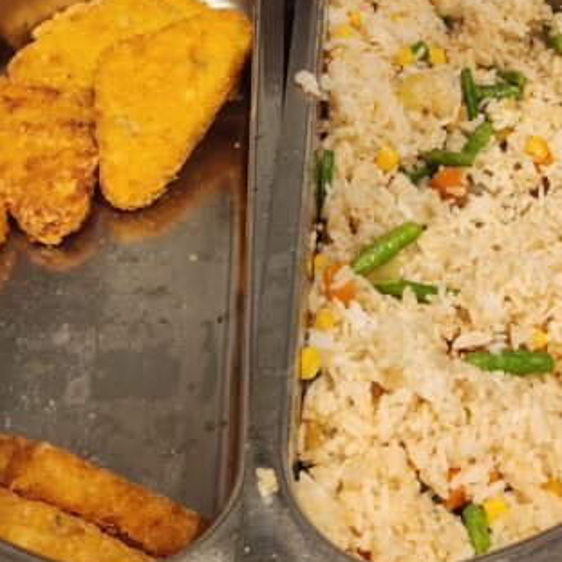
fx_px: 1231
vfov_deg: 24.6
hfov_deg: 25.7
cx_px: 316
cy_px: 5
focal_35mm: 67
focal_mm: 5.4
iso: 160
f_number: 1.8
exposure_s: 1/100
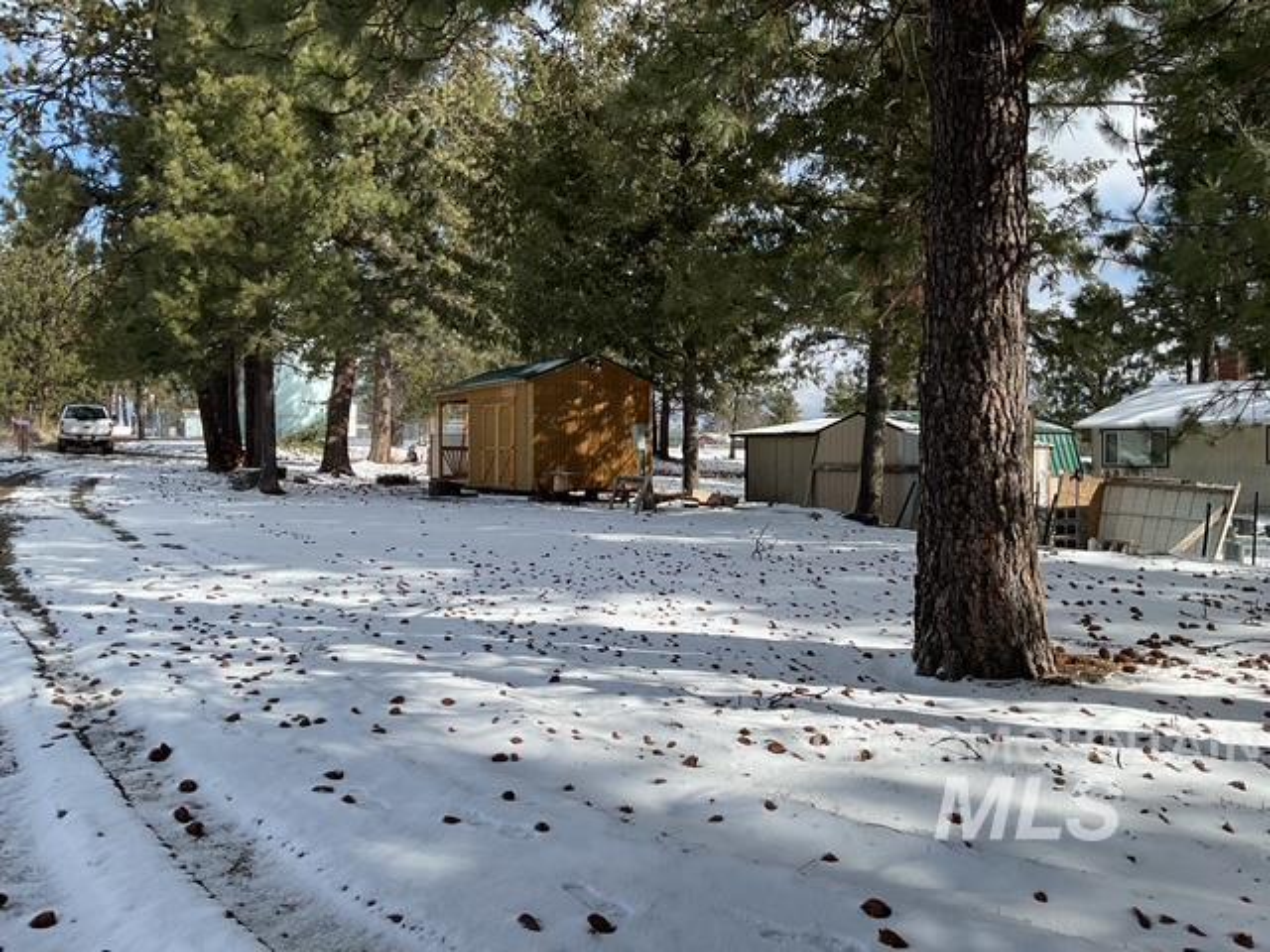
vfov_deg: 48.2
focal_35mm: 29
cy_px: 476
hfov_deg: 61.7
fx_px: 1064
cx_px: 635
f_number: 1.8
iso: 16
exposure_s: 1/2058
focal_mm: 3
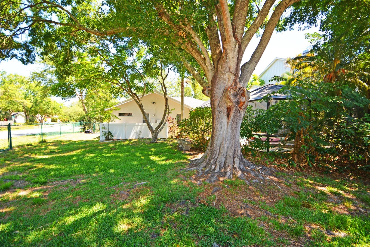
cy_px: 124
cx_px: 185
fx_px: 170
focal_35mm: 16
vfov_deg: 72.0
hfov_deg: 95.0
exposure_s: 1/200
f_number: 3.5
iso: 110
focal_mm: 11
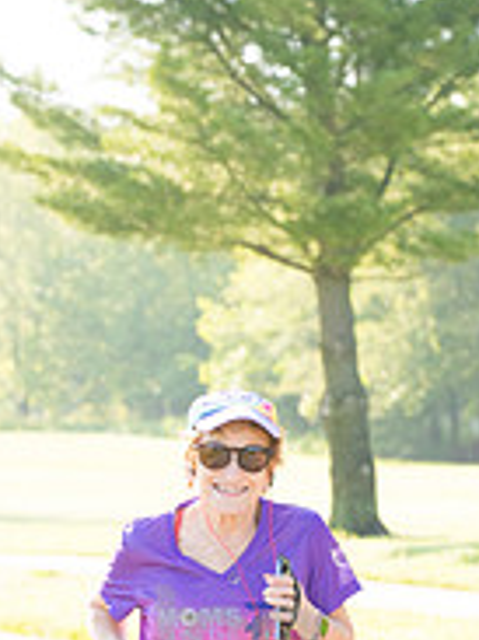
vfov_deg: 8.2
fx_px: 4452
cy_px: 682
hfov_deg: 6.2
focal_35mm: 241
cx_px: 238
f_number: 5.6
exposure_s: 1/1250
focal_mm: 102
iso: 1250
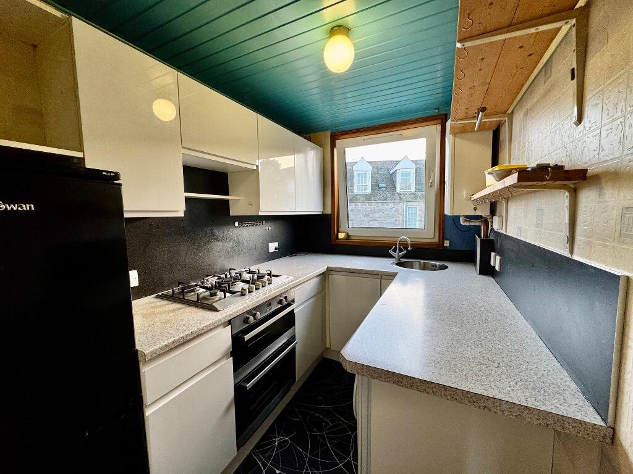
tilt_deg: -4.4
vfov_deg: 85.7
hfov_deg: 102.1
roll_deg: +1.3
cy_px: 237
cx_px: 316
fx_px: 256
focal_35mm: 14
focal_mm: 2.22
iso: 160
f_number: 2.2
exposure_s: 1/100
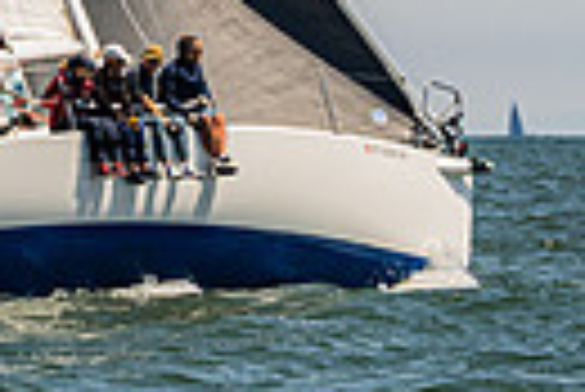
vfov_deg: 2.2
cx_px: -387
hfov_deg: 3.2
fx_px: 10363
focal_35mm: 637
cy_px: -546
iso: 400
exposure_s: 1/1250
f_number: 8
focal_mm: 120
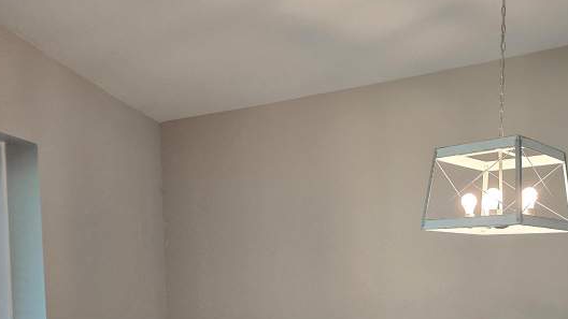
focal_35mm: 38
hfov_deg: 50.8
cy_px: 295
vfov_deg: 29.7
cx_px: 421
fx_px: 572
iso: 160
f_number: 1.7
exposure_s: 1/120
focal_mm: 6.3
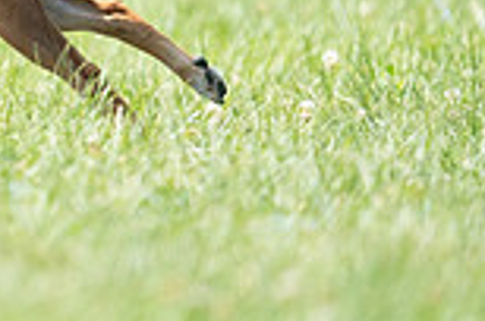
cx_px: -359
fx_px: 30465
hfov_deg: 0.9
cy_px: -238
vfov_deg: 0.6
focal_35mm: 2266
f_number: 6.3
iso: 2500
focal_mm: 600
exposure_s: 1/4000
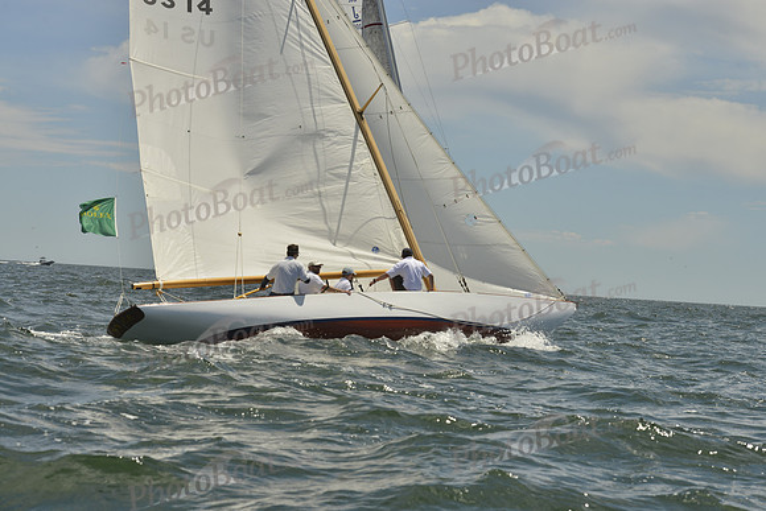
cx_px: 383
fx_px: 1915
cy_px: 256
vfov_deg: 15.2
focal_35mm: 90
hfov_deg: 22.6
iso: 280
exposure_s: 1/1600
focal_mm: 90
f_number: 10
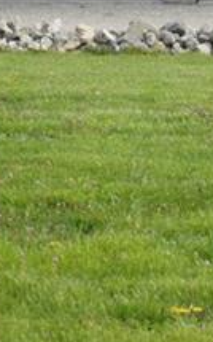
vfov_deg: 8.2
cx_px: 205
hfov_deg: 5.1
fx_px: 2368
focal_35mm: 254
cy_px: -70
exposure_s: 1/80
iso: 100
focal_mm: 35
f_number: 10
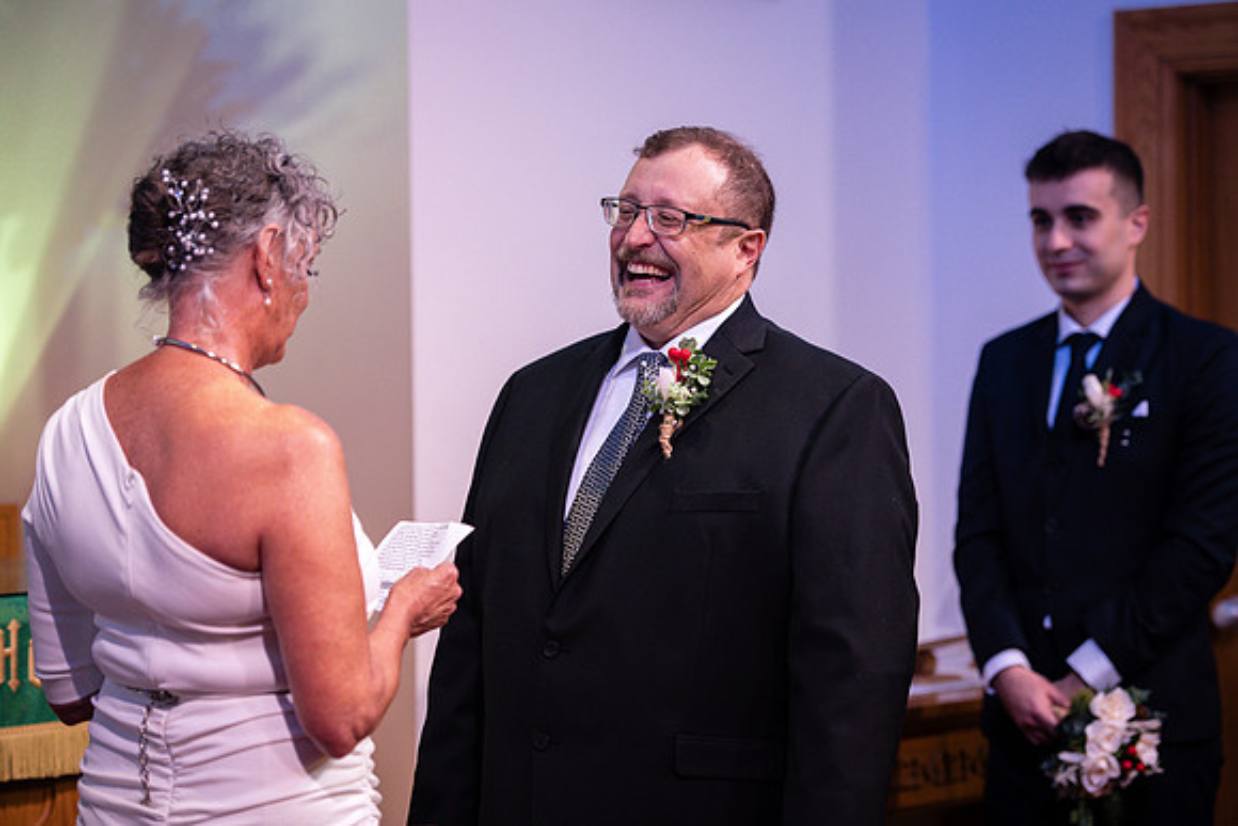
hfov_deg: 18.1
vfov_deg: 12.1
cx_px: 637
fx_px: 3897
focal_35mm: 113
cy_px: 401
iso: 800
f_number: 2.8
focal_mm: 110
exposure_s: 1/200
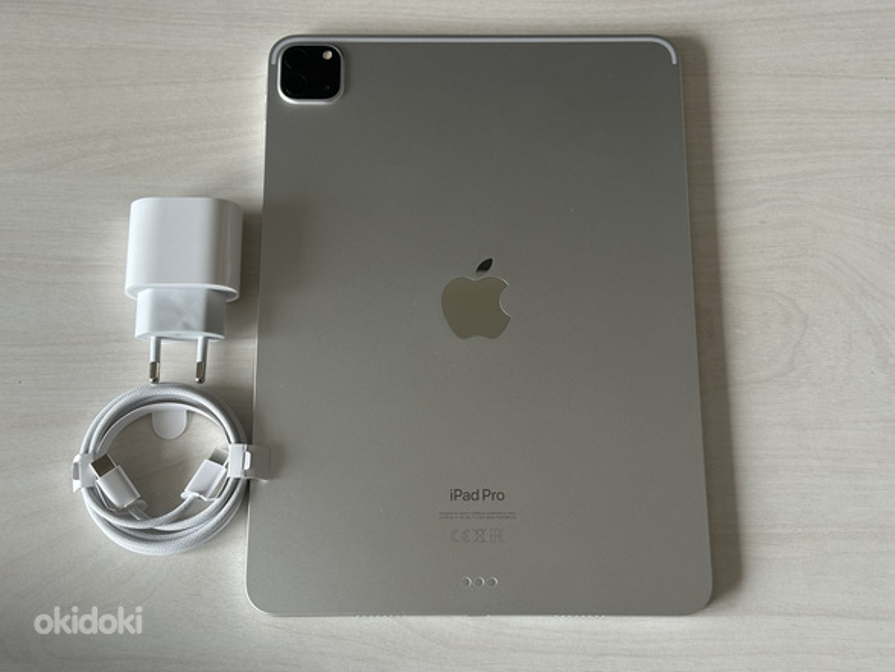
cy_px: 331
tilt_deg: -72.5
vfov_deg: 29.7
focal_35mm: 49
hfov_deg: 38.9
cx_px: 448
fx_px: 1267
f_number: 1.78
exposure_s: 1/60
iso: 125
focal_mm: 6.86
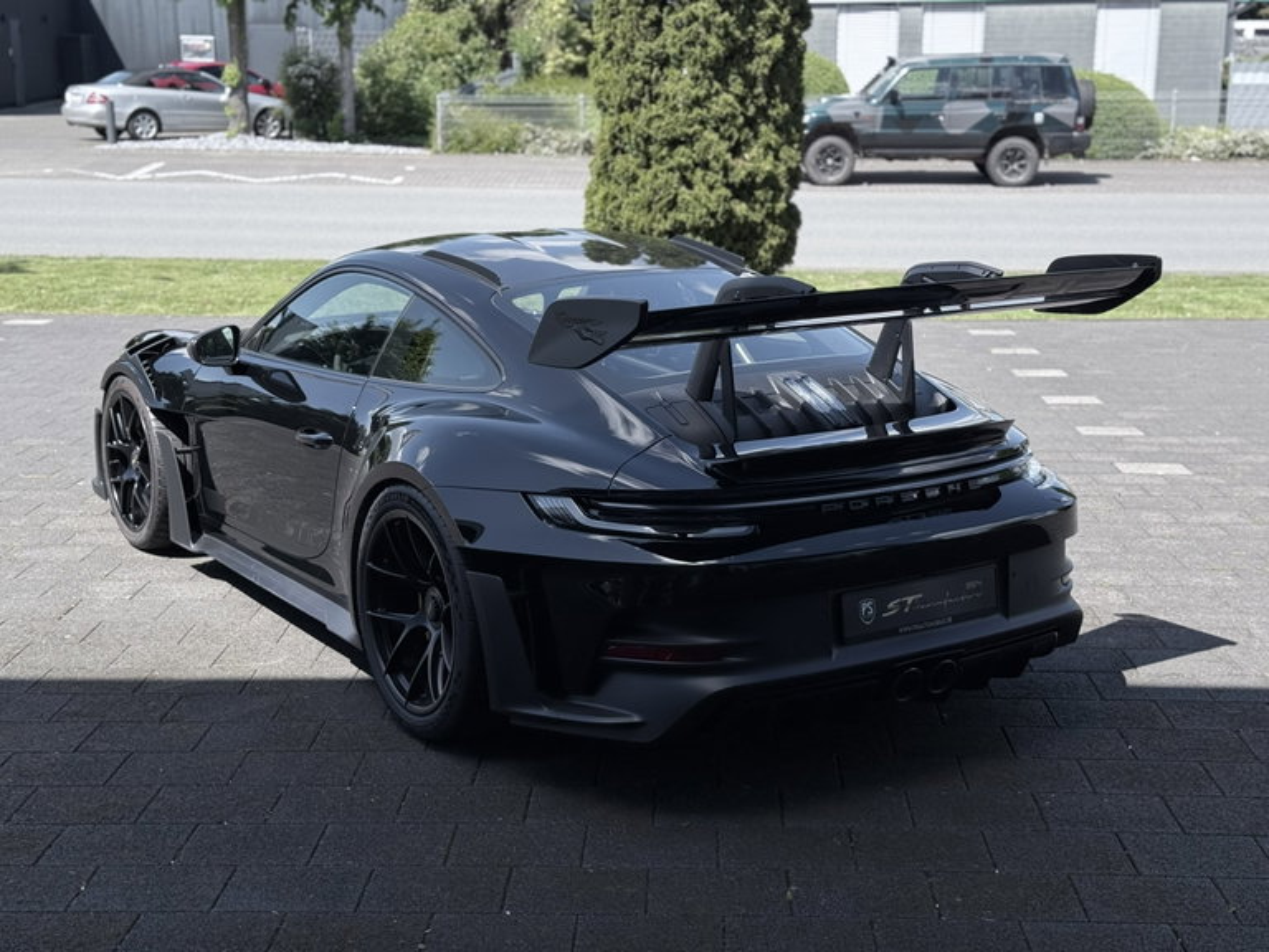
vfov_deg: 30.3
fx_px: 1760
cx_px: 634
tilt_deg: -14.4
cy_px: 476
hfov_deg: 39.7
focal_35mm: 48
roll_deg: +0.0
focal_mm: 6.76
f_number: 1.78
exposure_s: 1/2342
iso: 64
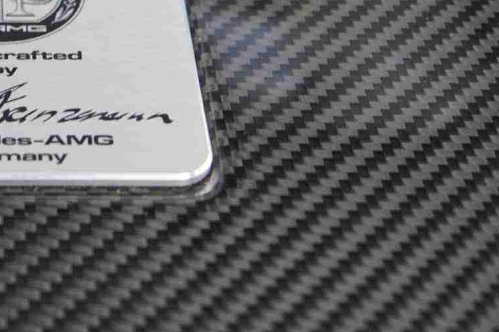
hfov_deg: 20.2
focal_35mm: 97
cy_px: 12
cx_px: -23
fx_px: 1344
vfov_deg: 13.9
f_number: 4.5
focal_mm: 30
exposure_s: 1/80
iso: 100
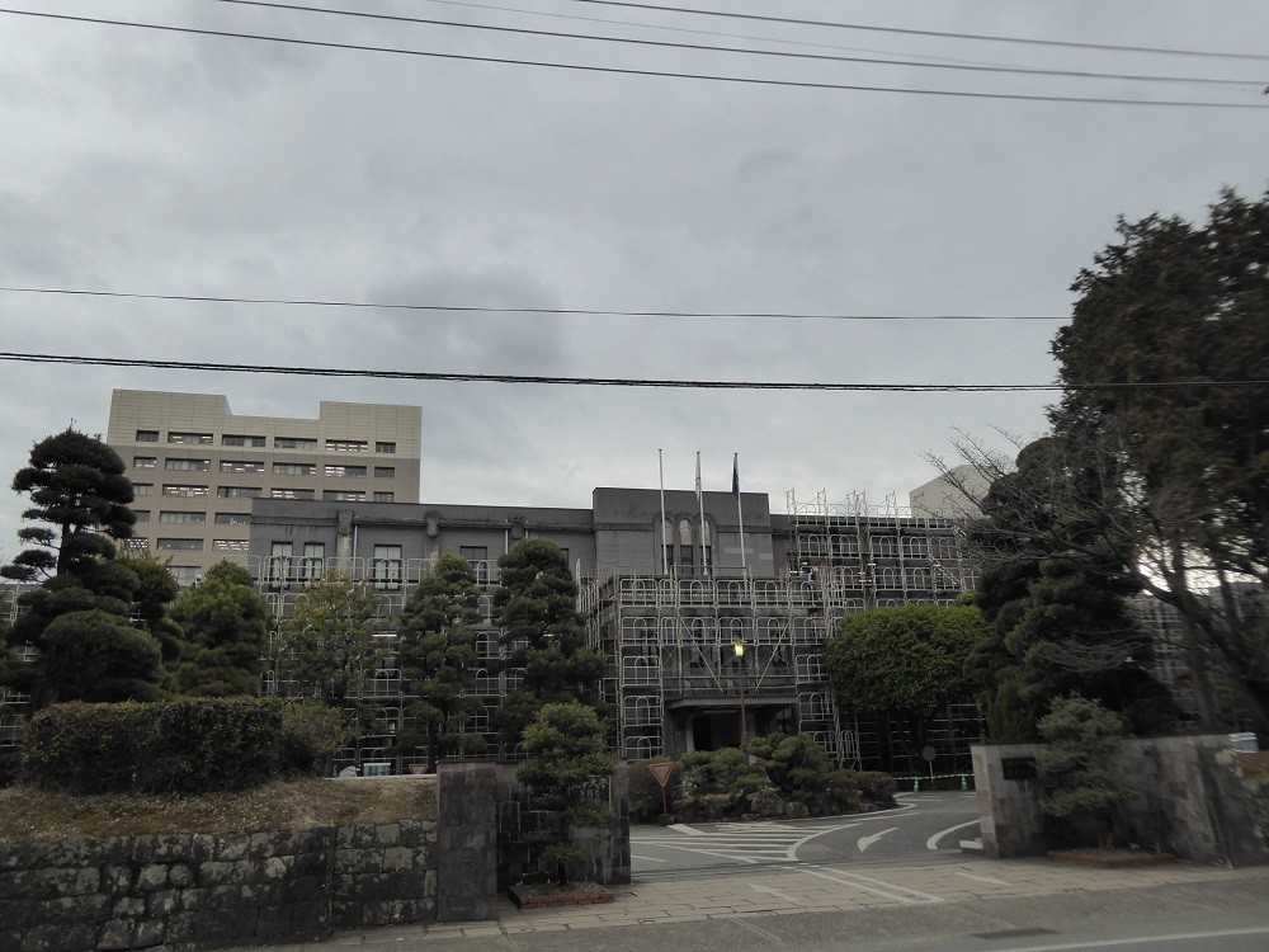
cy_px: 476
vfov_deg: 51.4
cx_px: 634
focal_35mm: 27
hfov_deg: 65.3
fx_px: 990
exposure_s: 1/250
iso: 200
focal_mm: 4.7
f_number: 3.4
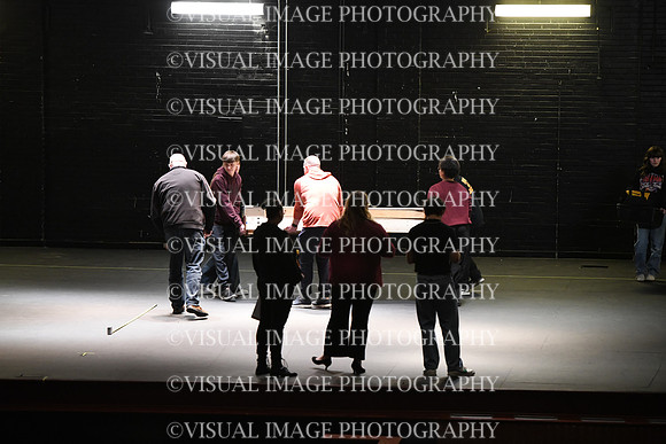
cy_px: 222
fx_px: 3701
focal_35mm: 200
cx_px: 333
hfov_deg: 10.3
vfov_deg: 6.9
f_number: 2.8
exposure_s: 1/320
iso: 8000
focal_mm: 200
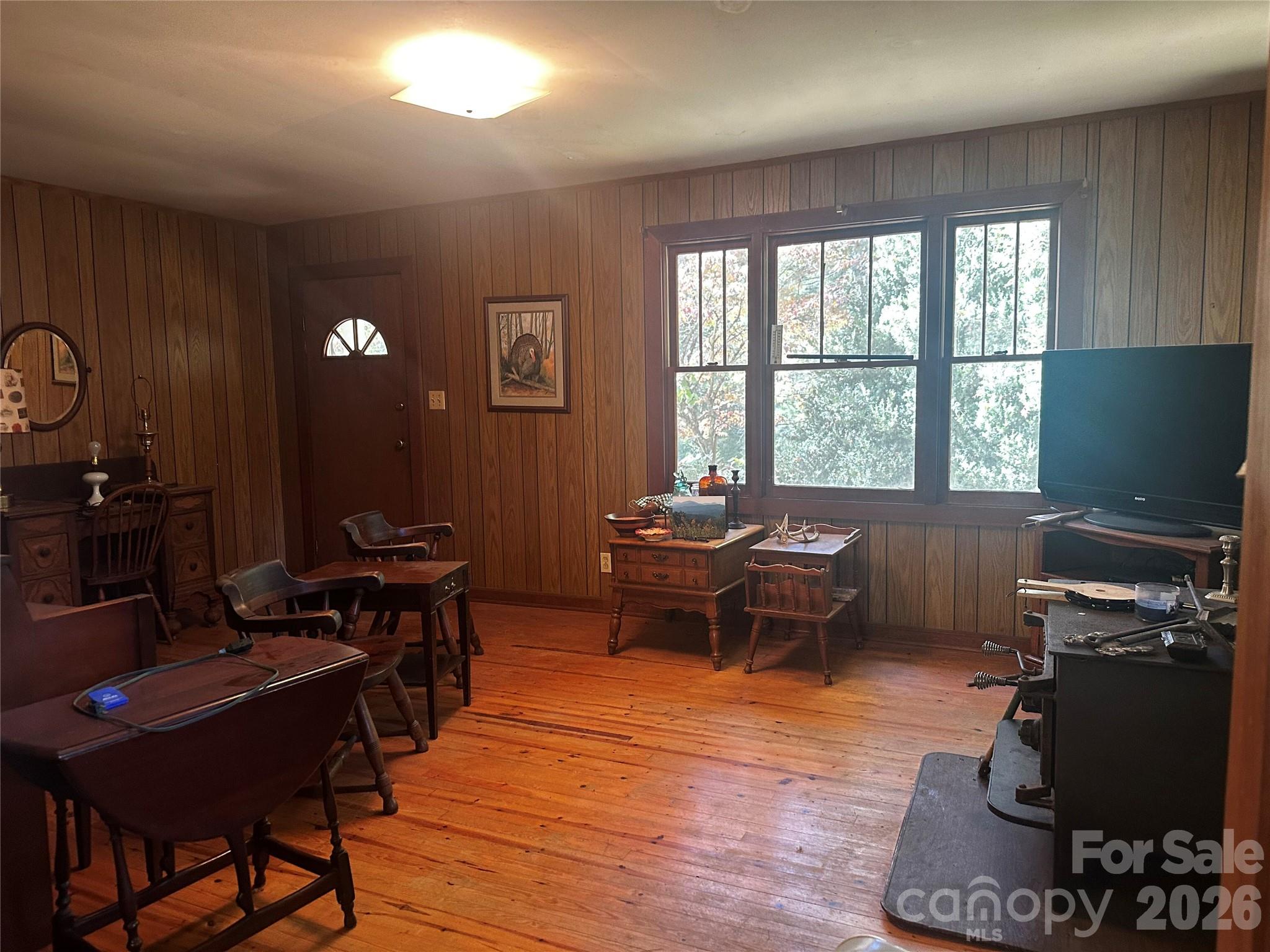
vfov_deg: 56.8
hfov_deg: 71.6
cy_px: 476
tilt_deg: -3.5
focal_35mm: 24
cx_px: 635
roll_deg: +1.7
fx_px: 881
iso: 250
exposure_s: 1/60
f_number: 1.78
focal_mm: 6.86
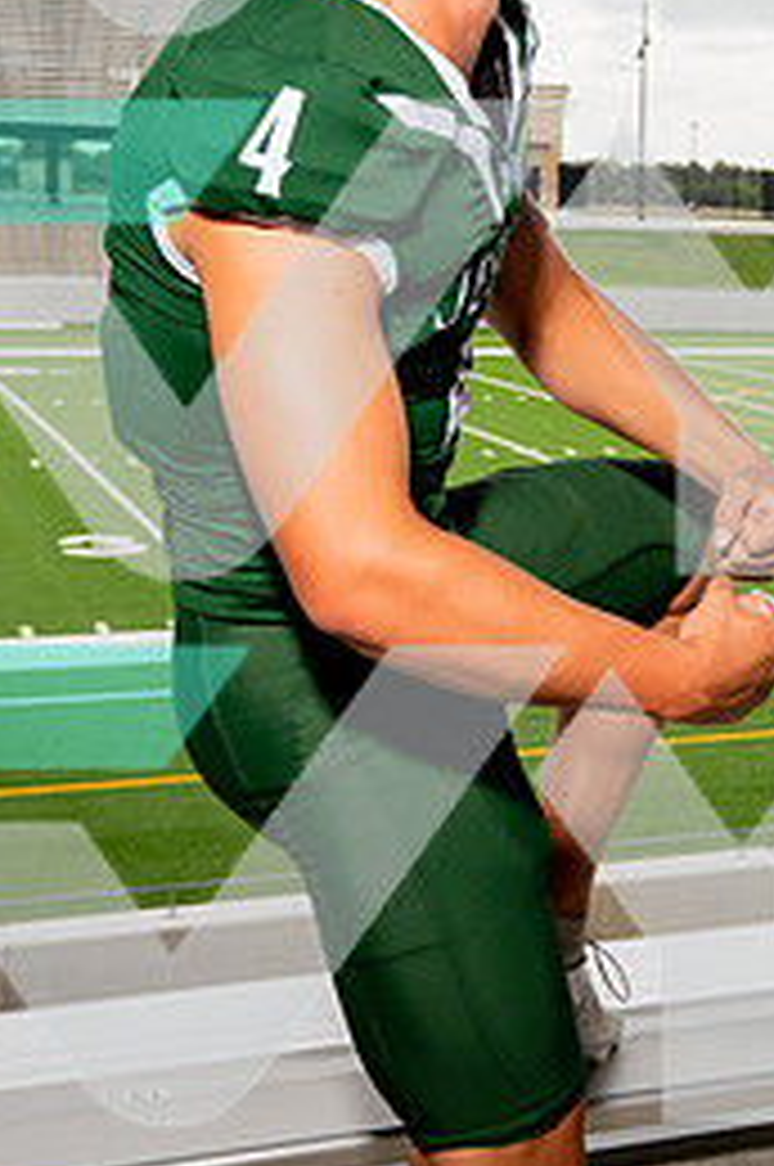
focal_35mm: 74
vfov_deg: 27.1
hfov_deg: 17.5
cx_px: 940
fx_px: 2393
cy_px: 340
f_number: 6.3
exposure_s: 1/250
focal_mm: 33
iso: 100
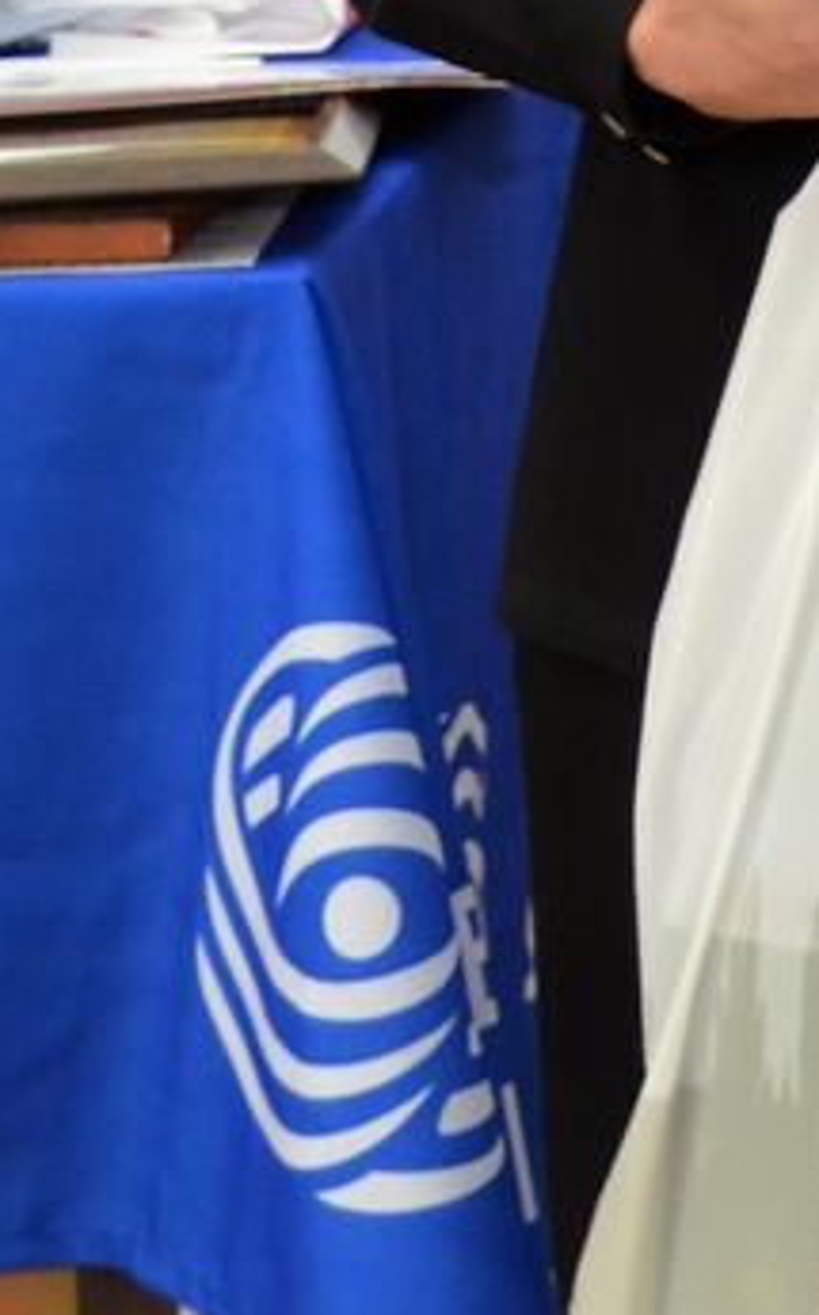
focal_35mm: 179
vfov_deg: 11.4
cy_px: -383
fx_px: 6414
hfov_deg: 6.5
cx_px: 2659
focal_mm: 27
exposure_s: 1/60
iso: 800
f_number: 4
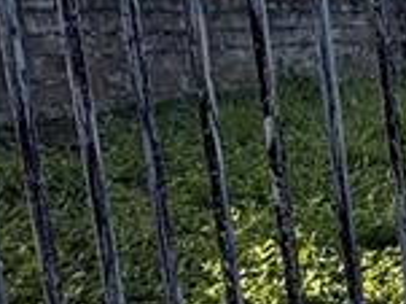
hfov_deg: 14.4
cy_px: 186
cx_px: 952
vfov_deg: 15.5
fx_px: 1113
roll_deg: +2.2
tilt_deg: -8.4
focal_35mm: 95
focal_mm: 2.22
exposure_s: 1/344
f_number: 2.2
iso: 64
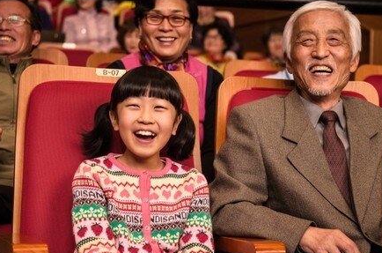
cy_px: 147
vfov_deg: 14.6
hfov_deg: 22.0
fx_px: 984
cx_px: 212
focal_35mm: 93
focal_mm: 48
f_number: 3.2
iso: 1000
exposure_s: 1/100
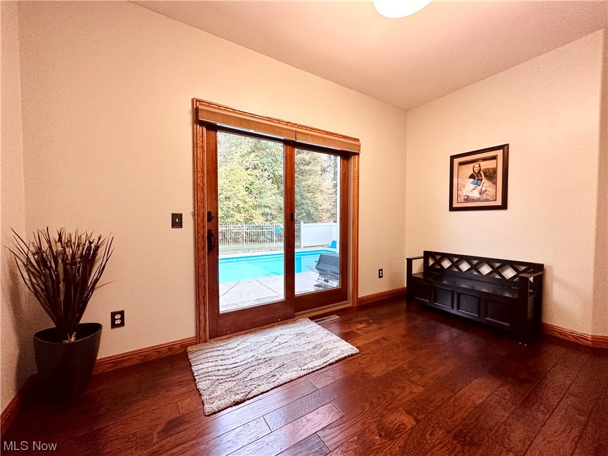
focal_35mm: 14
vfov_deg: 85.7
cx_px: 304
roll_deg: +0.0
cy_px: 228
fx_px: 246
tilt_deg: -2.9
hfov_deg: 102.1
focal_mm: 2.22
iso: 250
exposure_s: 1/120
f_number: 2.2
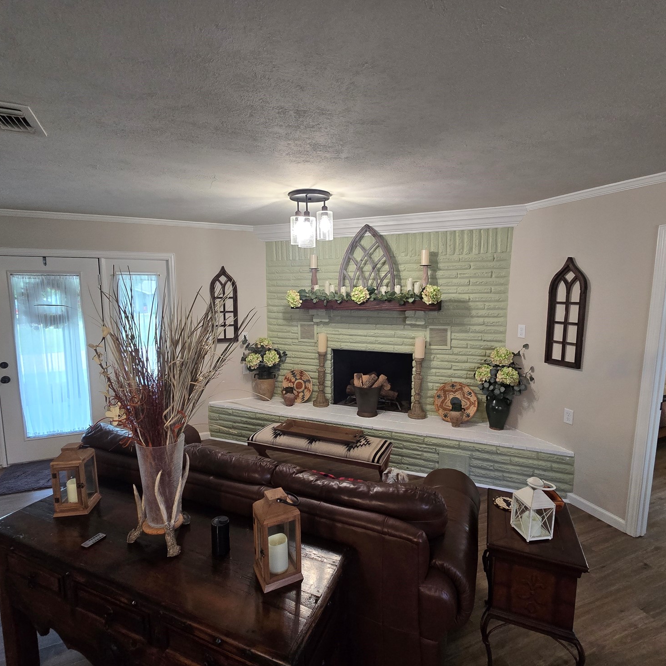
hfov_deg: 87.4
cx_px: 327
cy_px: 340
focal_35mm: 16
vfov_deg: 87.4
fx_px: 348
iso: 250
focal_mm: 2.2
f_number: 2.2
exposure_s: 1/60
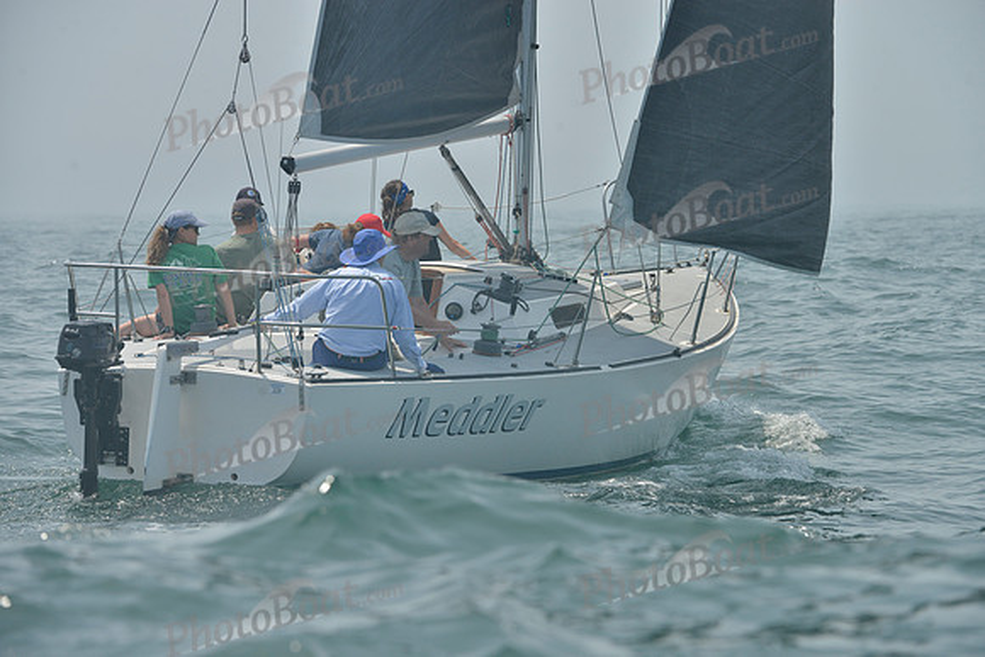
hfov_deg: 10.3
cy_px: 328
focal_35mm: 200
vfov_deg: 6.9
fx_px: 5473
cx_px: 492
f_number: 8
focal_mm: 200
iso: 280
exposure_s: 1/1000
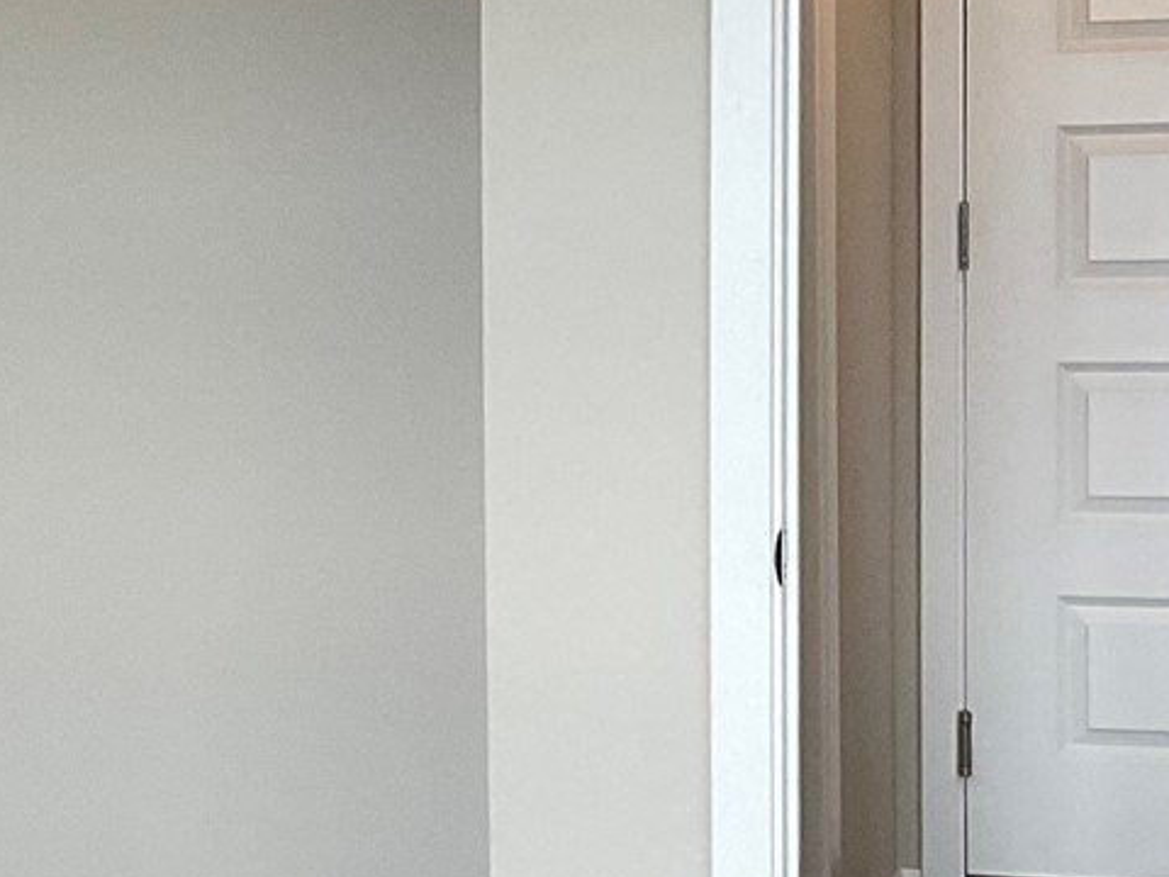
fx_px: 3917
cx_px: -404
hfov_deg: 16.0
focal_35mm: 116
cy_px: 441
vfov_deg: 12.8
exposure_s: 1/60
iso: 50
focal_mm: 3
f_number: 1.8
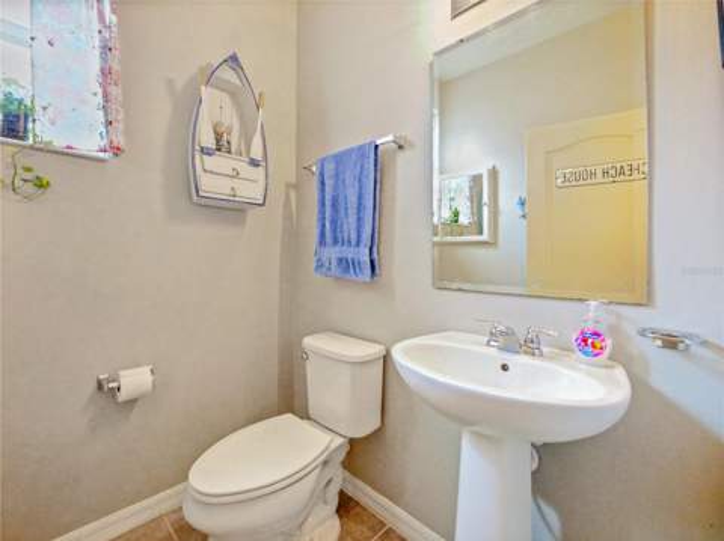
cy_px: 270
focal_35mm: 14
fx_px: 293
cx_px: 362
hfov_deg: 102.1
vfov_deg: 85.6
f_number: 4
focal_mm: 7
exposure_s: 1/40
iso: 3200
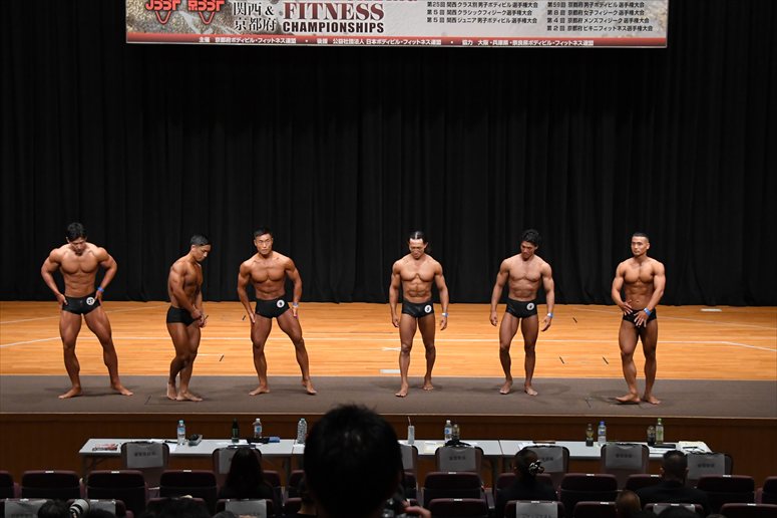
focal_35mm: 87
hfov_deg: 23.4
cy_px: 259
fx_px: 1877
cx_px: 388
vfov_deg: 15.7
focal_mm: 58
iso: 4000
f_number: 5.6
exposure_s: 1/400
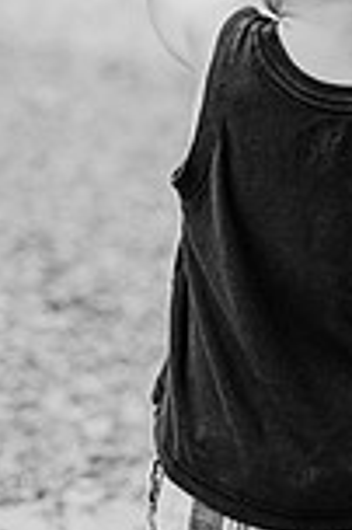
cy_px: -56
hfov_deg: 9.2
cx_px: 258
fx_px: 2175
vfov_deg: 13.6
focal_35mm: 148
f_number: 2.2
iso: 200
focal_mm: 50
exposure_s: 1/1250
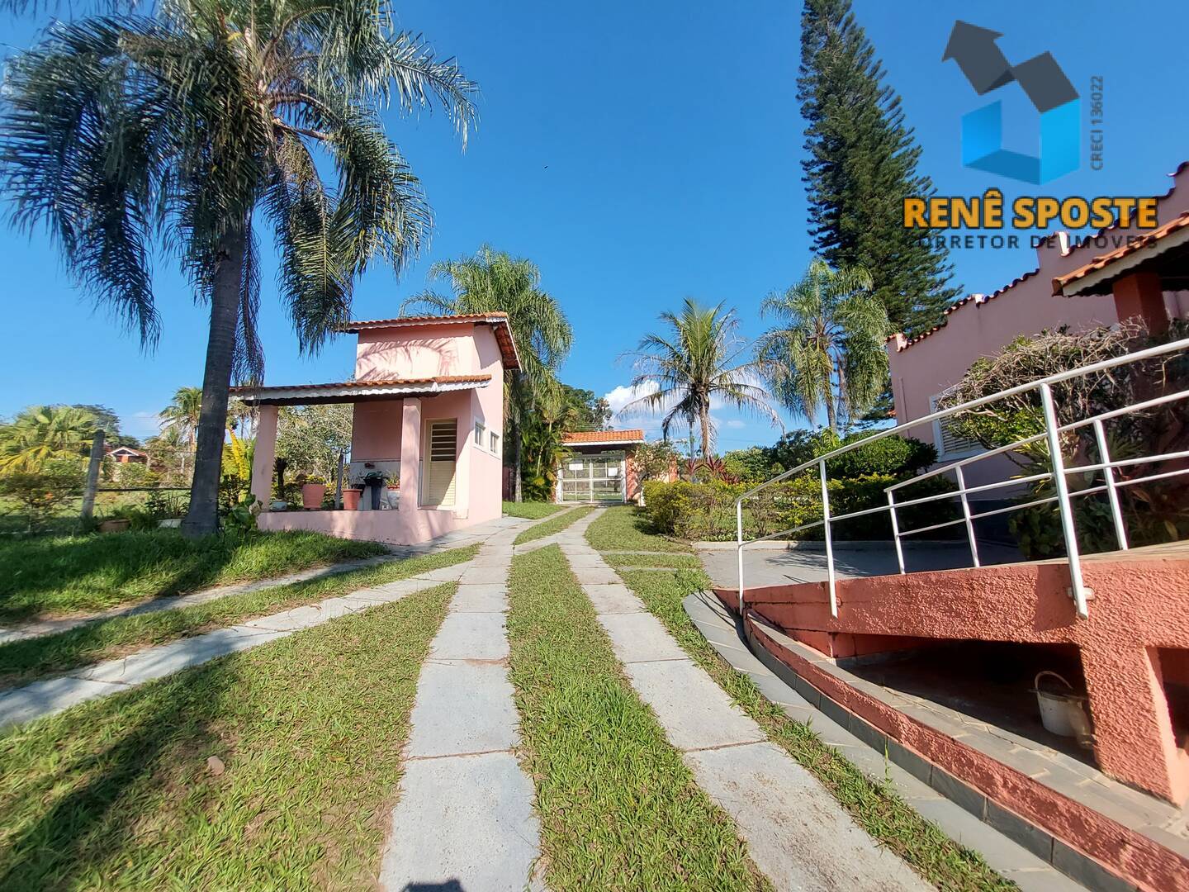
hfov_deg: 106.2
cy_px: 446
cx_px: 594
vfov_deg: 89.9
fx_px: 447
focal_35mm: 13
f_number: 2.2
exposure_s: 1/1090
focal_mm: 1.74
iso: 40
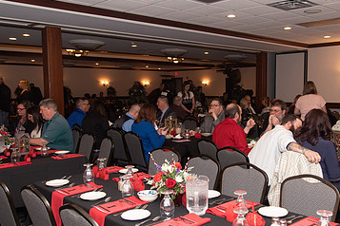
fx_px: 368
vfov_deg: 34.2
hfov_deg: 49.2
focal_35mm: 39
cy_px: 118
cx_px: 209
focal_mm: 24
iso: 800
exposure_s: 1/200
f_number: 4
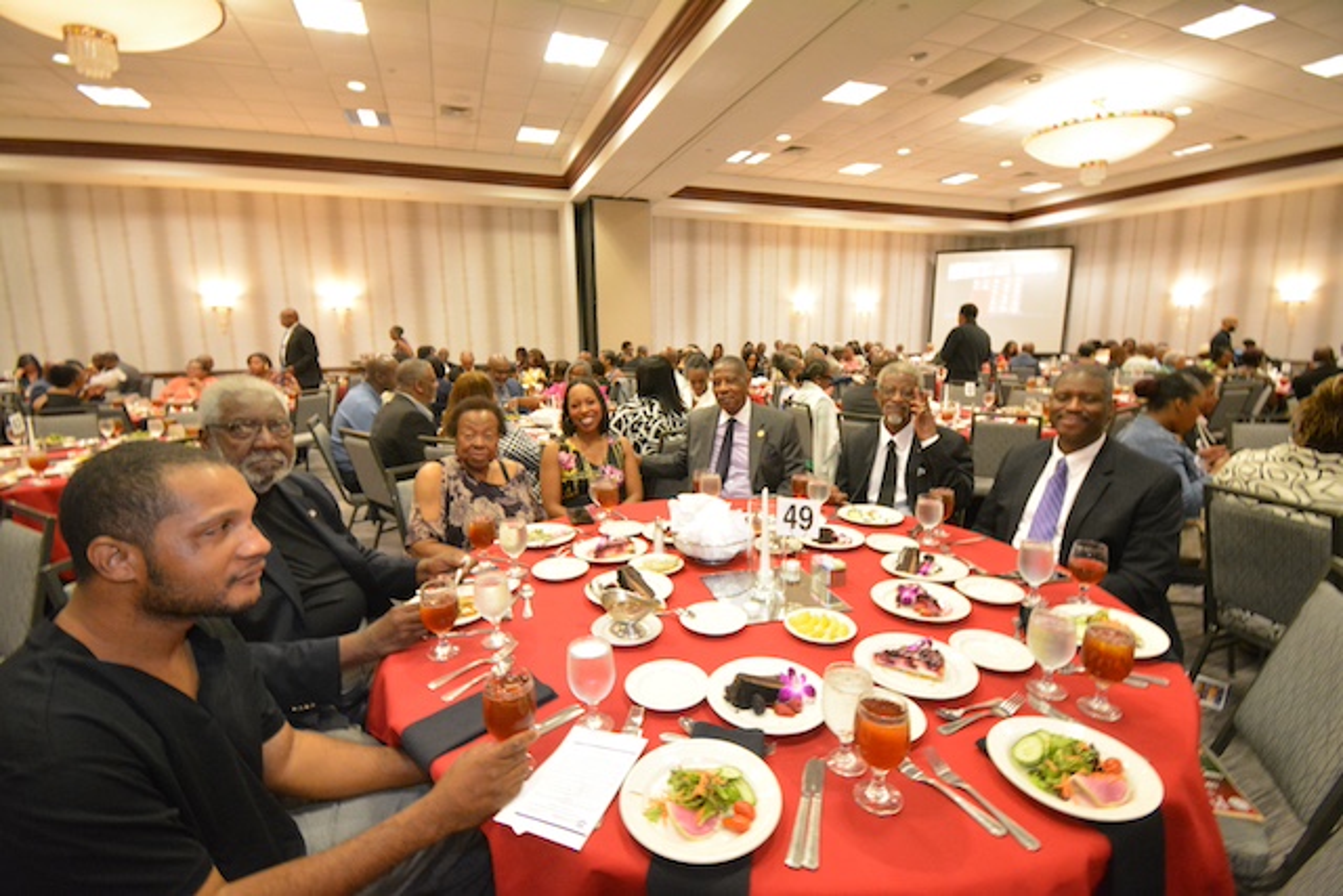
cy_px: 448
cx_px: 672
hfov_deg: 100.4
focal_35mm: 15
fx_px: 560
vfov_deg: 77.4
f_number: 4.5
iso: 3200
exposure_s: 1/60
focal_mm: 10
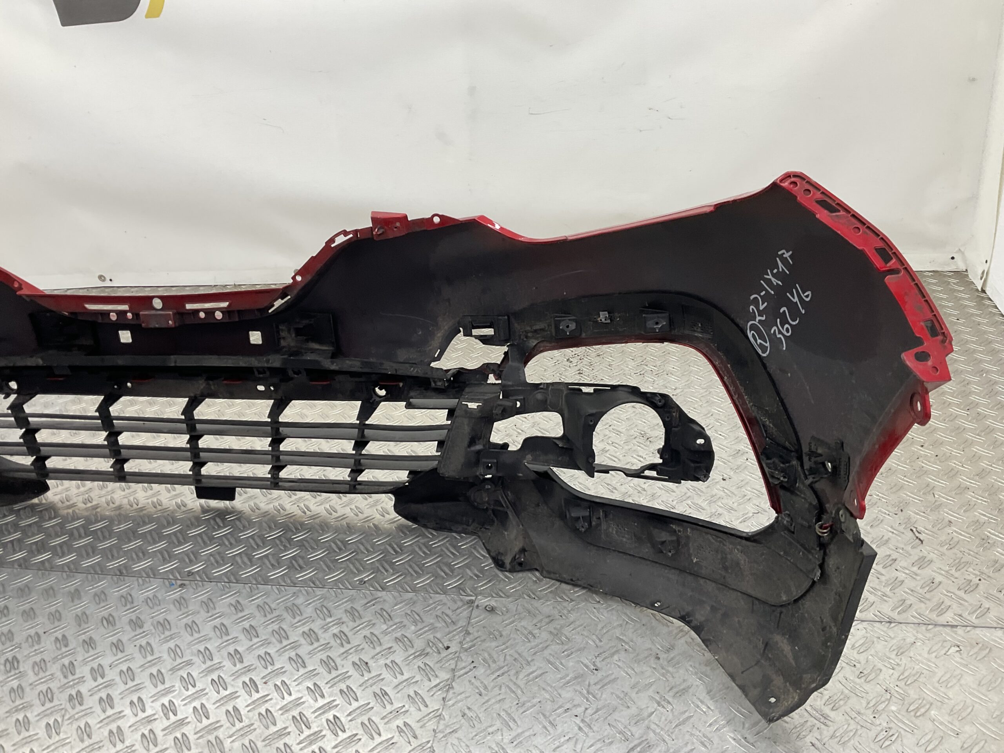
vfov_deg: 48.2
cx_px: 502
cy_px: 376
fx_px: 841
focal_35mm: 29
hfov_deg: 61.7
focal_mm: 3
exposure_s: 1/120
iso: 40
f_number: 1.8
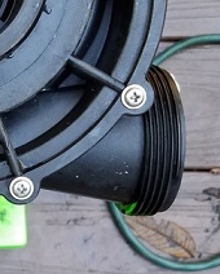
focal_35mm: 67
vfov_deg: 28.3
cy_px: 127
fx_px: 545
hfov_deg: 21.2
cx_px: -45
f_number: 1.7
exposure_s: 1/120
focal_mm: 4.2
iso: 160
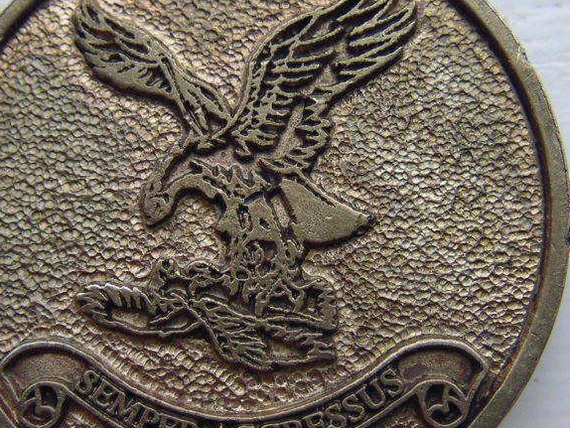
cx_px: 252
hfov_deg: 33.2
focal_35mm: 58
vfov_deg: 25.2
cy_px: 242
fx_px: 955
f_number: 2.8
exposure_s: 1/60
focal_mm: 5.7
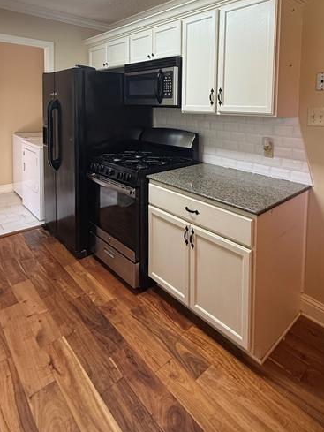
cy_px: 124
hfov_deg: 60.6
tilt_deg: -2.8
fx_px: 274
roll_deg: -2.3
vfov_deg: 72.6
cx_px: 194
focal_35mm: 22
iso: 200
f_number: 2.2
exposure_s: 1/120
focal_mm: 2.22
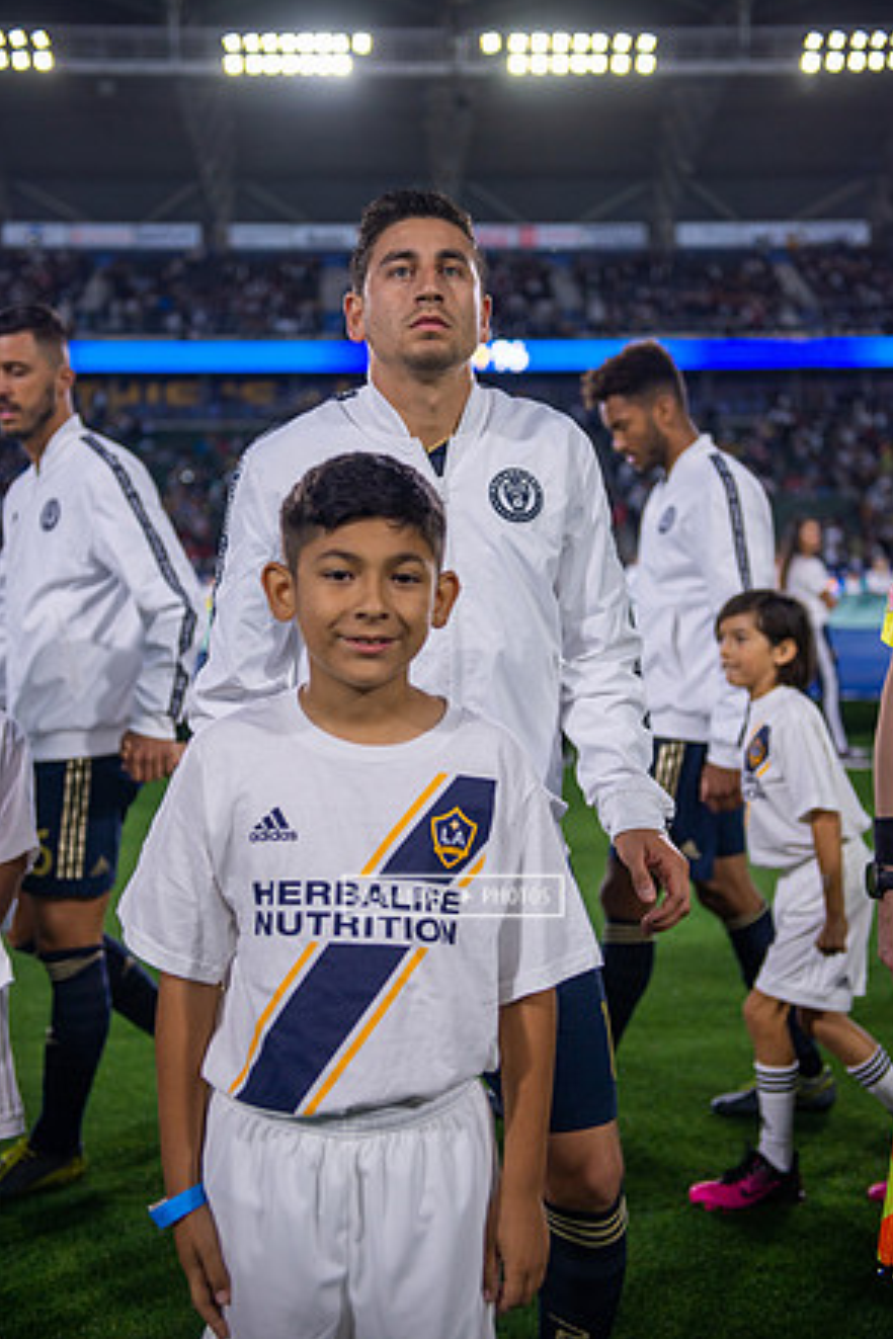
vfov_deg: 40.3
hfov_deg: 27.5
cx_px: 453
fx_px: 1823
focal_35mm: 49
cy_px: 659
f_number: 2.8
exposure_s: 1/1250
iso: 640
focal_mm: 48
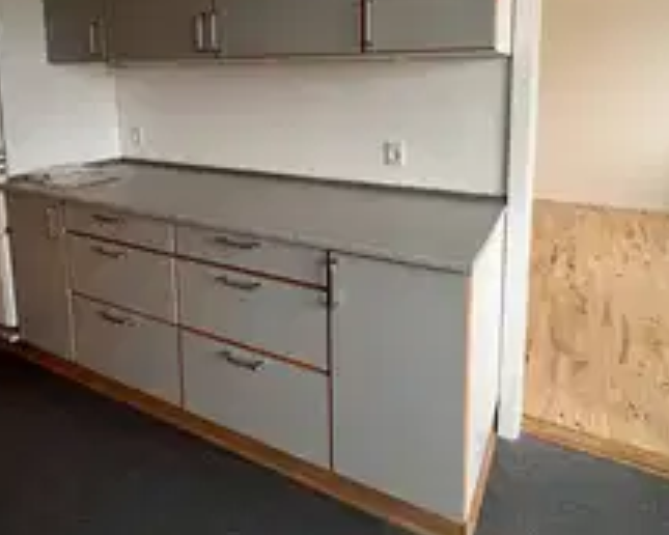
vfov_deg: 60.0
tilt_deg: -7.4
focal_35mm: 22
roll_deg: +0.3
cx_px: 347
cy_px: 140
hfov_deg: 75.0
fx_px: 436
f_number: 1.8
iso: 250
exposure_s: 1/50
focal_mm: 1.57
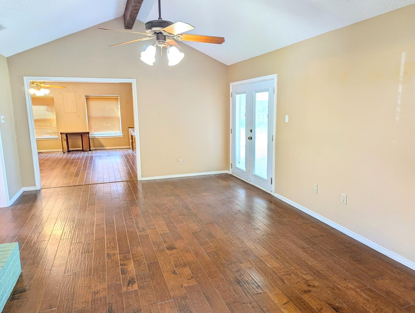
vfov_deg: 55.0
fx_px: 300
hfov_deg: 69.3
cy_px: 161
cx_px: 213
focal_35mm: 25
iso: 78
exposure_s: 1/24
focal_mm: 6.81
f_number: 1.85
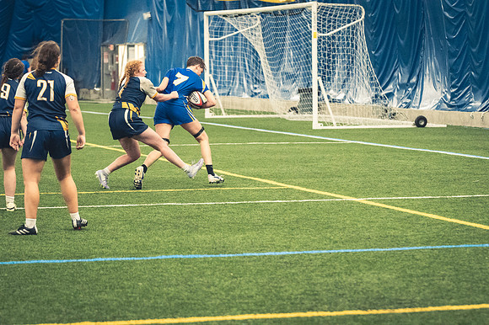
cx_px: 244
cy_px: 162
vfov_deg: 10.6
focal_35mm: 129
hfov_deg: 15.9
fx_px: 1751
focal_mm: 86
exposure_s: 1/500
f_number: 2.8
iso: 12800
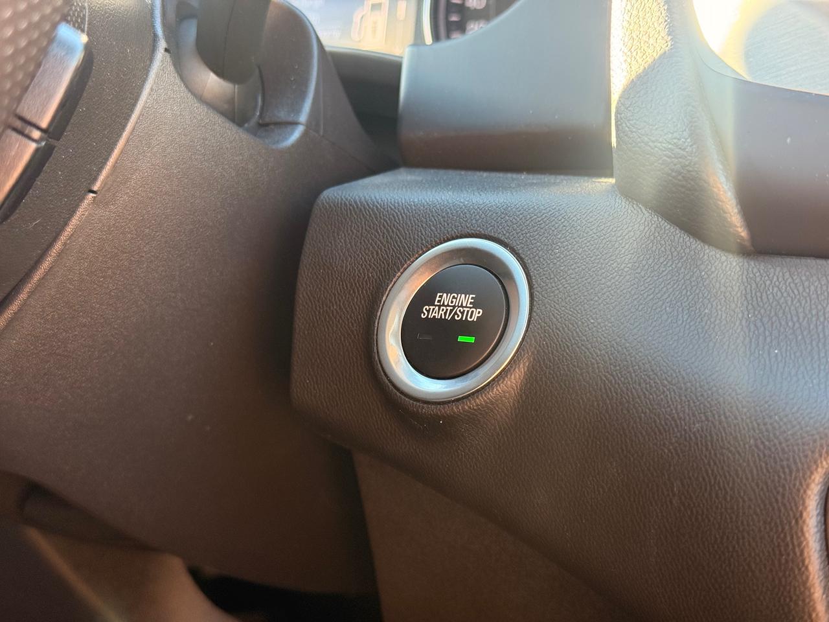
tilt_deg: -7.1
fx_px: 1150
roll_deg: +0.6
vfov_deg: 30.3
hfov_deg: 39.7
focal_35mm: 48
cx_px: 414
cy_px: 311
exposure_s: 1/71
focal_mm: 6.76
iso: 200
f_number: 1.78
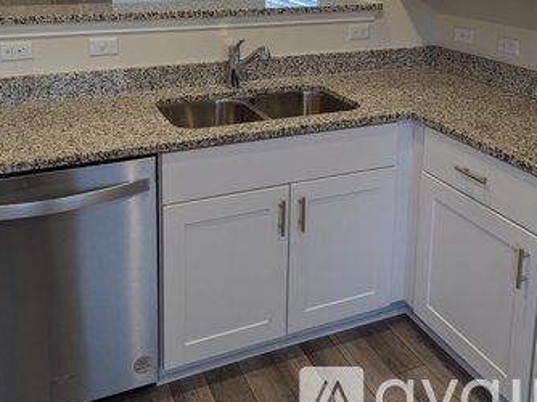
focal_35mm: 36
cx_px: 257
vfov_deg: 36.7
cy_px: 29
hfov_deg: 51.4
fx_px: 558
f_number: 1.85
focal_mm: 6.81
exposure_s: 1/120
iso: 76
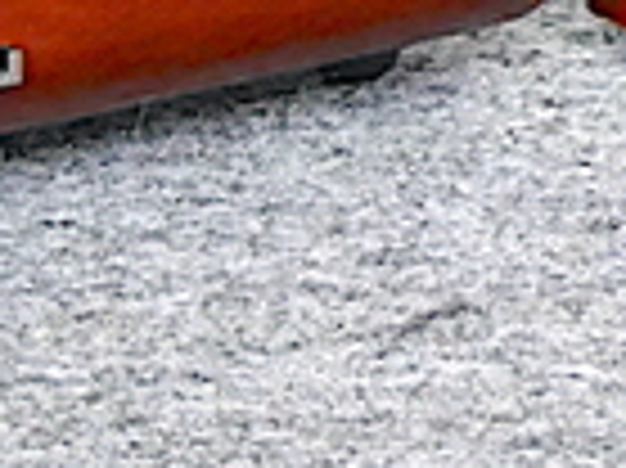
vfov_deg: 1.4
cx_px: 558
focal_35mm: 1044
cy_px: -648
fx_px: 18864
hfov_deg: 1.9
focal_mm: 27.1
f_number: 5.4
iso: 100
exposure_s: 1/3.2
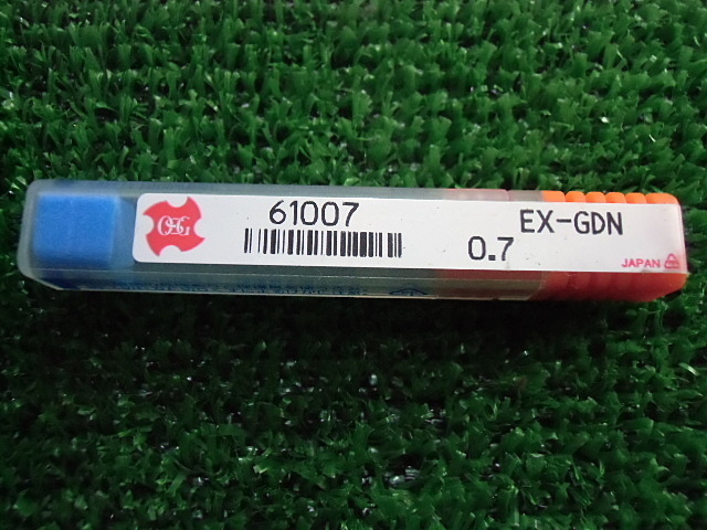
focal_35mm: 33
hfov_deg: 55.4
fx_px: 674
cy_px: 265
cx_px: 354
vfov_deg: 42.9
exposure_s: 1/100
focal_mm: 5.93
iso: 800
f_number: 3.7
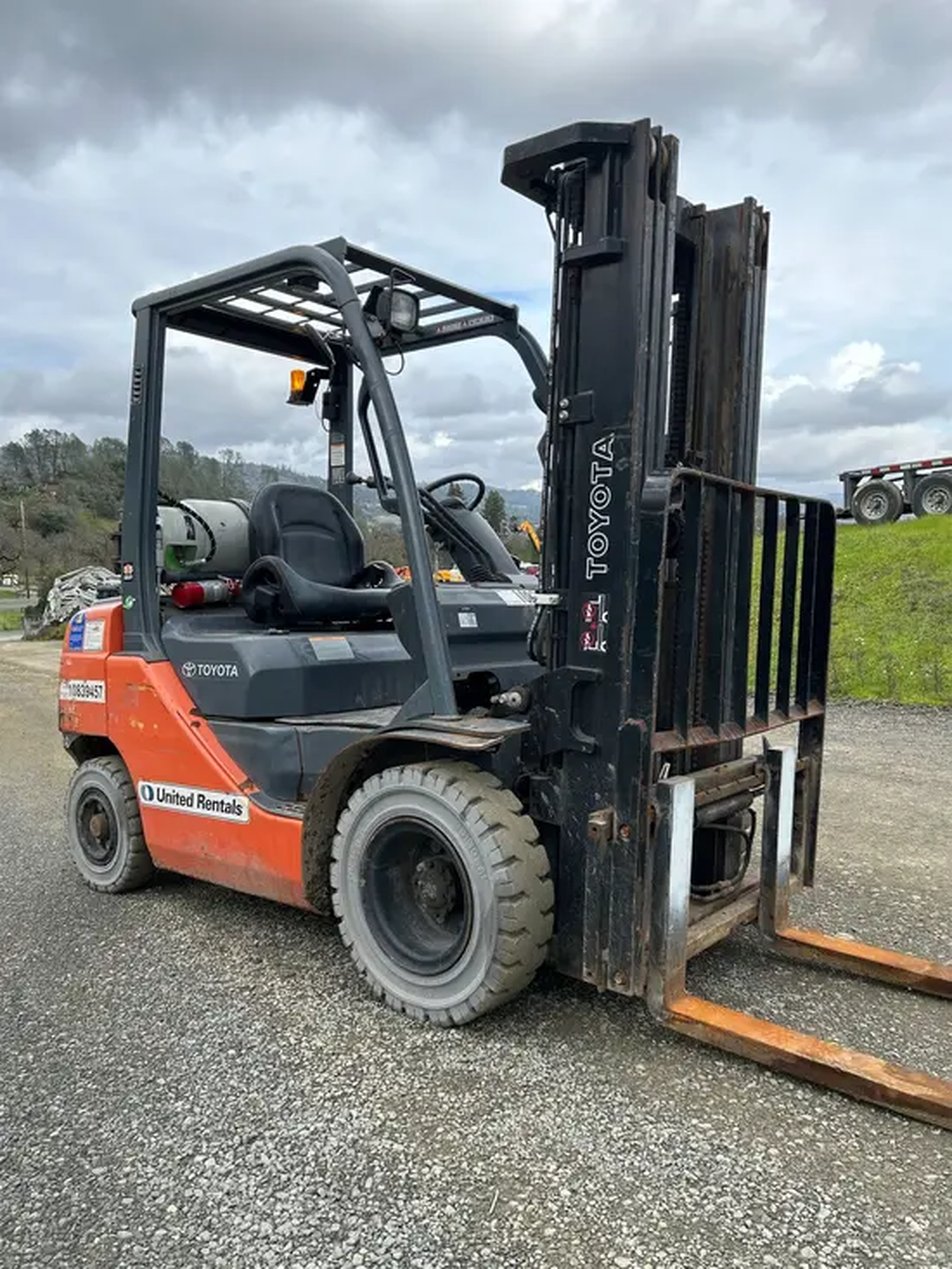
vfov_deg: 67.3
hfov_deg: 53.1
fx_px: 953
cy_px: 634
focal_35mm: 26
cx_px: 476
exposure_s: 1/1468
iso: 50
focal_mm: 5.7
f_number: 1.5
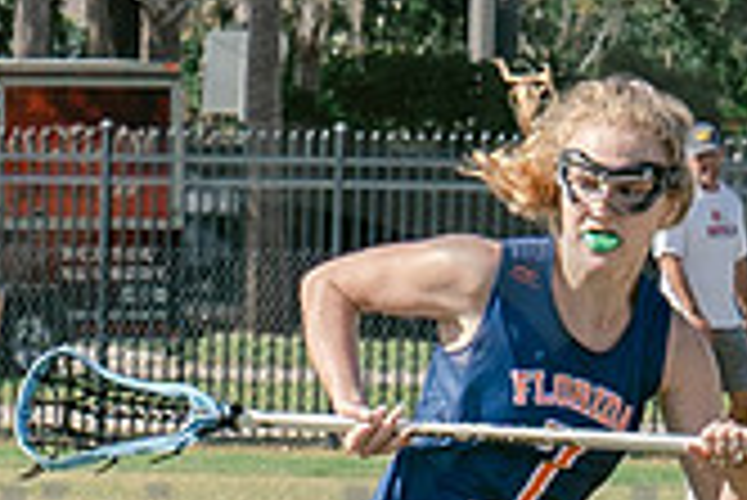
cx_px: 596
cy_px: 705
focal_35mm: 776
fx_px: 16116
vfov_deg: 1.8
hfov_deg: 2.7
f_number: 5.6
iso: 250
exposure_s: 1/1000
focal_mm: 70
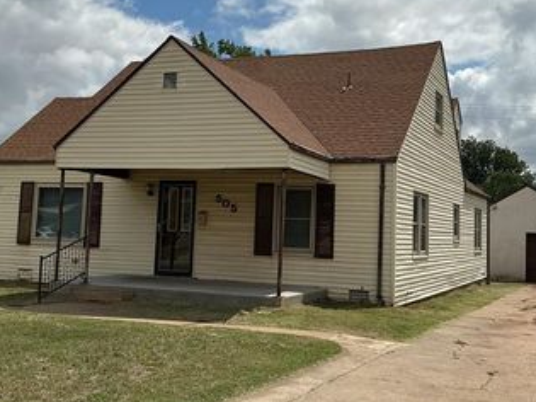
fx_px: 712
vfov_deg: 31.4
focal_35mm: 46
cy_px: 168
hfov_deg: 41.1
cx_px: 313
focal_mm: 3
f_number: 1.8
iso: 25
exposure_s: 1/4785
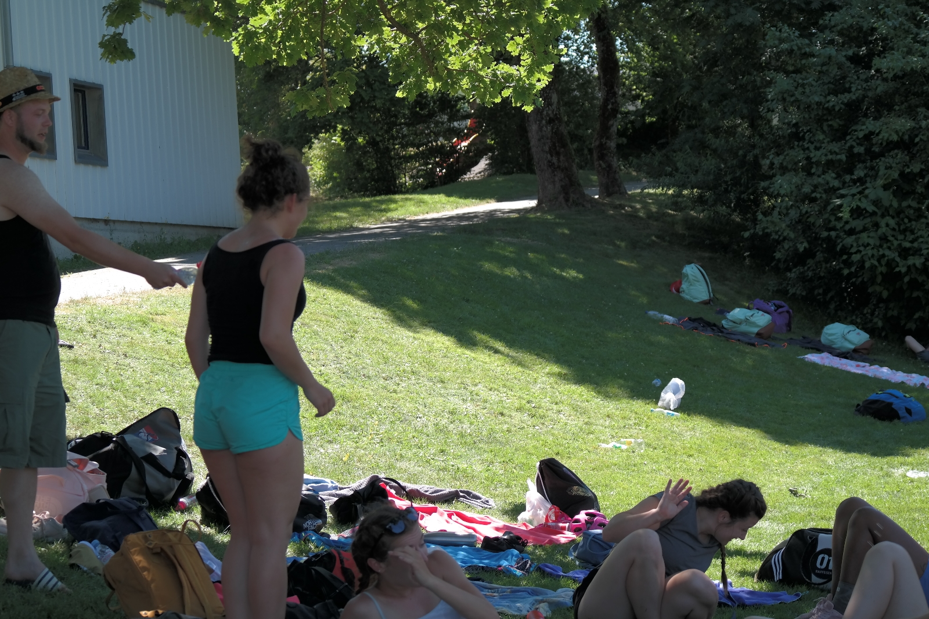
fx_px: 1986
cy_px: 310
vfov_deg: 17.7
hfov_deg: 26.3
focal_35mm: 77
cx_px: 464
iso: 100
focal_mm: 50
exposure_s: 1/200
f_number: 4.5
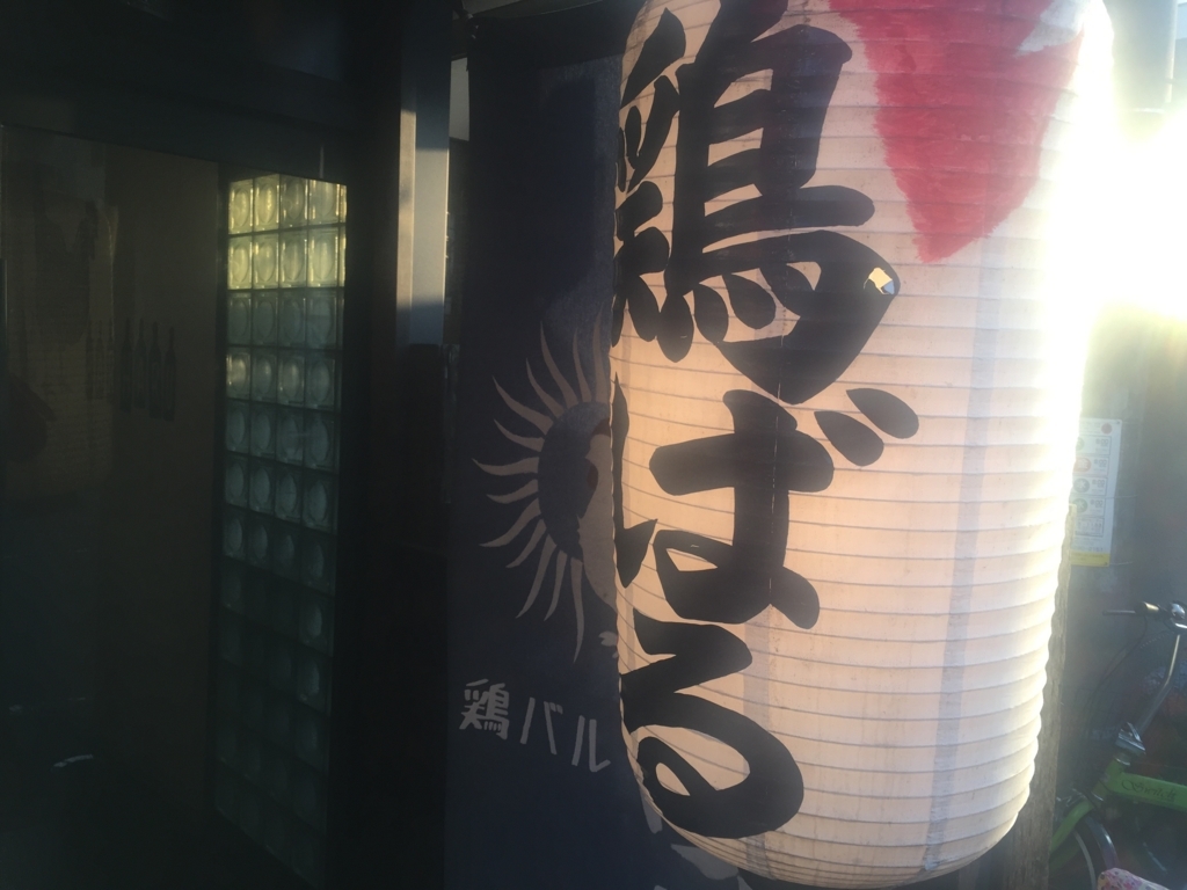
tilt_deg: -4.4
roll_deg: -3.0
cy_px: 445
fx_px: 994
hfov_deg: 61.7
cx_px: 594
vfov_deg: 48.2
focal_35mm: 29
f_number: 2.2
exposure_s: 1/120
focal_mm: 4.15
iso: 32
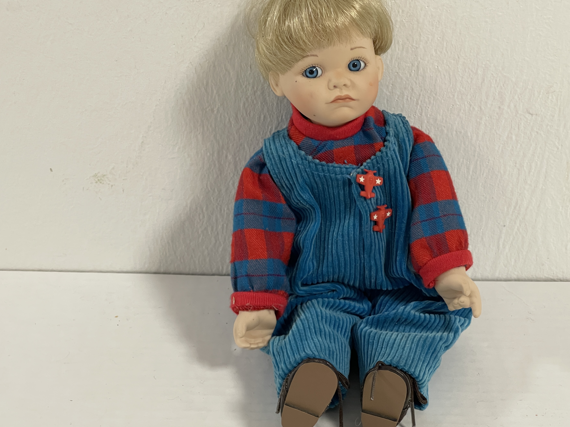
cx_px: 295
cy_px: 210
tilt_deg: -26.9
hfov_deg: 26.7
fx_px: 1202
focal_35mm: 73
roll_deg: -1.3
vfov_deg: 20.2
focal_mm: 7.5
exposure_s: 1/50
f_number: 2.2
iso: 200
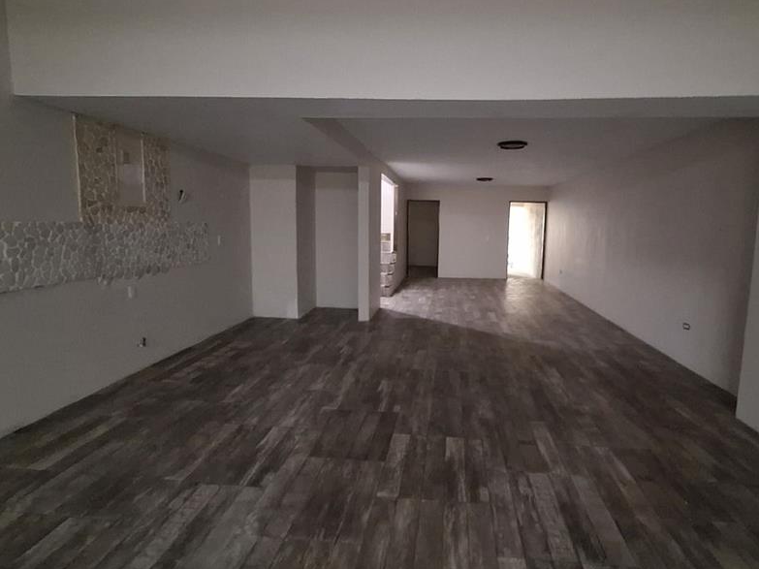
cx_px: 419
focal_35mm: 17
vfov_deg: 74.6
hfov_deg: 90.7
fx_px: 373
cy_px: 262
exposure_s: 1/20
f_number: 2.2
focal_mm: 1.74
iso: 800
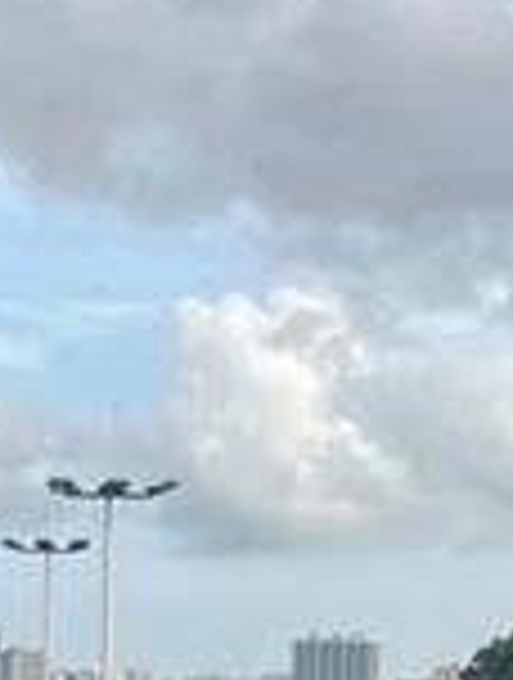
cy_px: 1518
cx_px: 234
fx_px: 4053
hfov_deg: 7.2
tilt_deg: -11.6
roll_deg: -0.8
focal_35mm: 206
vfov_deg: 8.8
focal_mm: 5.1
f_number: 1.6
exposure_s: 1/241
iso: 50
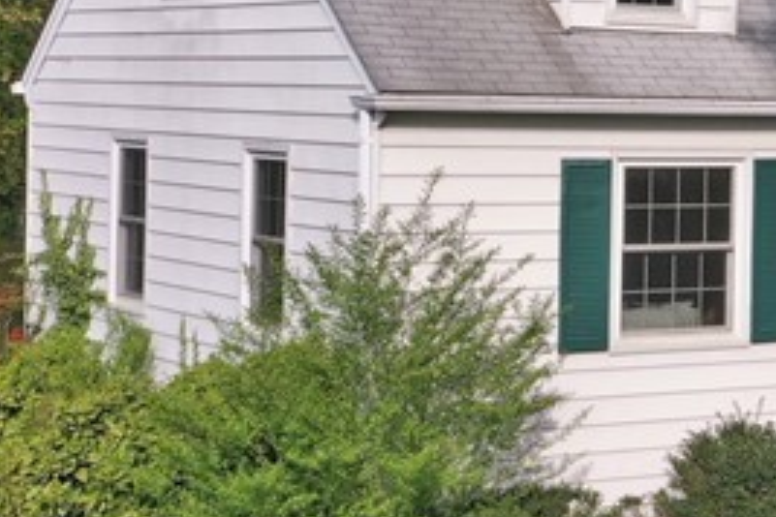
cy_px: 119
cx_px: 968
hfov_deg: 17.0
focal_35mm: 114
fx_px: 2457
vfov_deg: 12.0
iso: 100
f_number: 7.1
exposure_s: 1/240
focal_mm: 10.26
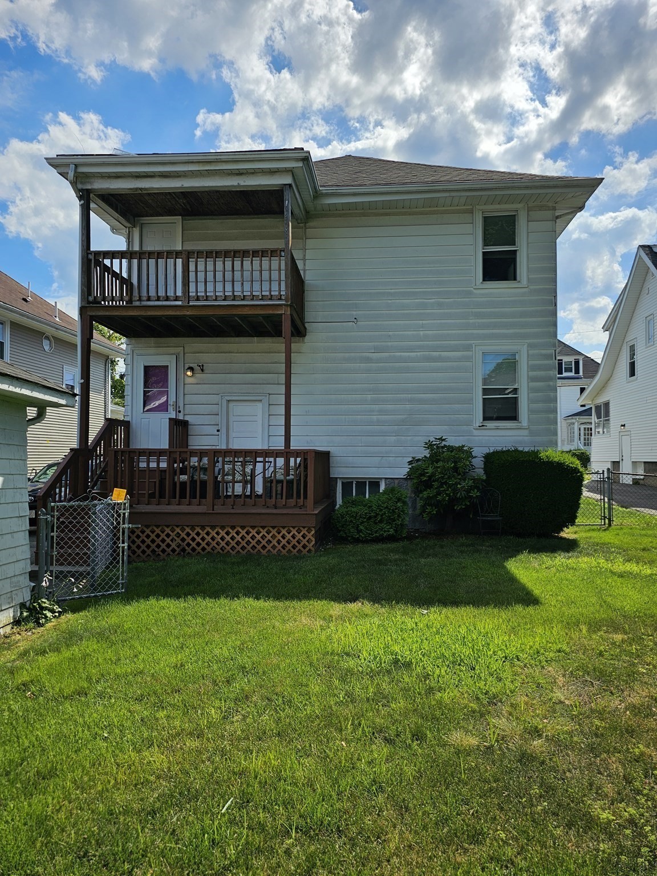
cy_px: 438
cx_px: 328
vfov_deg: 73.9
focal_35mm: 23
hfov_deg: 58.9
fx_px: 582
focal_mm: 6.3
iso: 10
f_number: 1.7
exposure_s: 1/1123
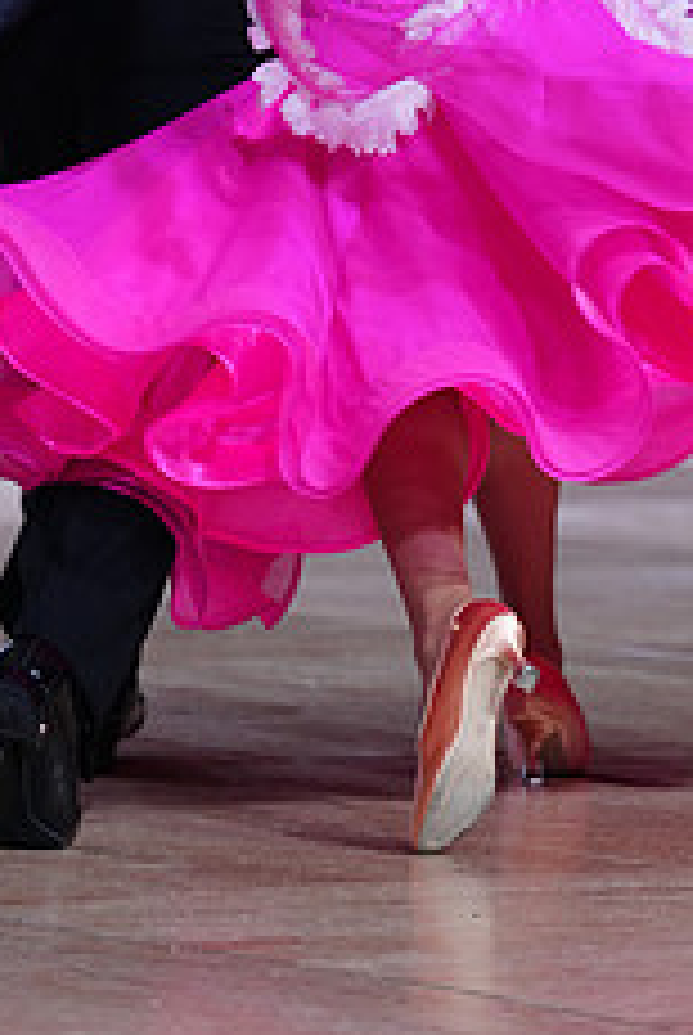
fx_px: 11025
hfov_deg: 3.6
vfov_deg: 5.4
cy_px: -220
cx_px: 569
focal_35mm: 383
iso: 800
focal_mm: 152
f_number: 2.8
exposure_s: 1/500
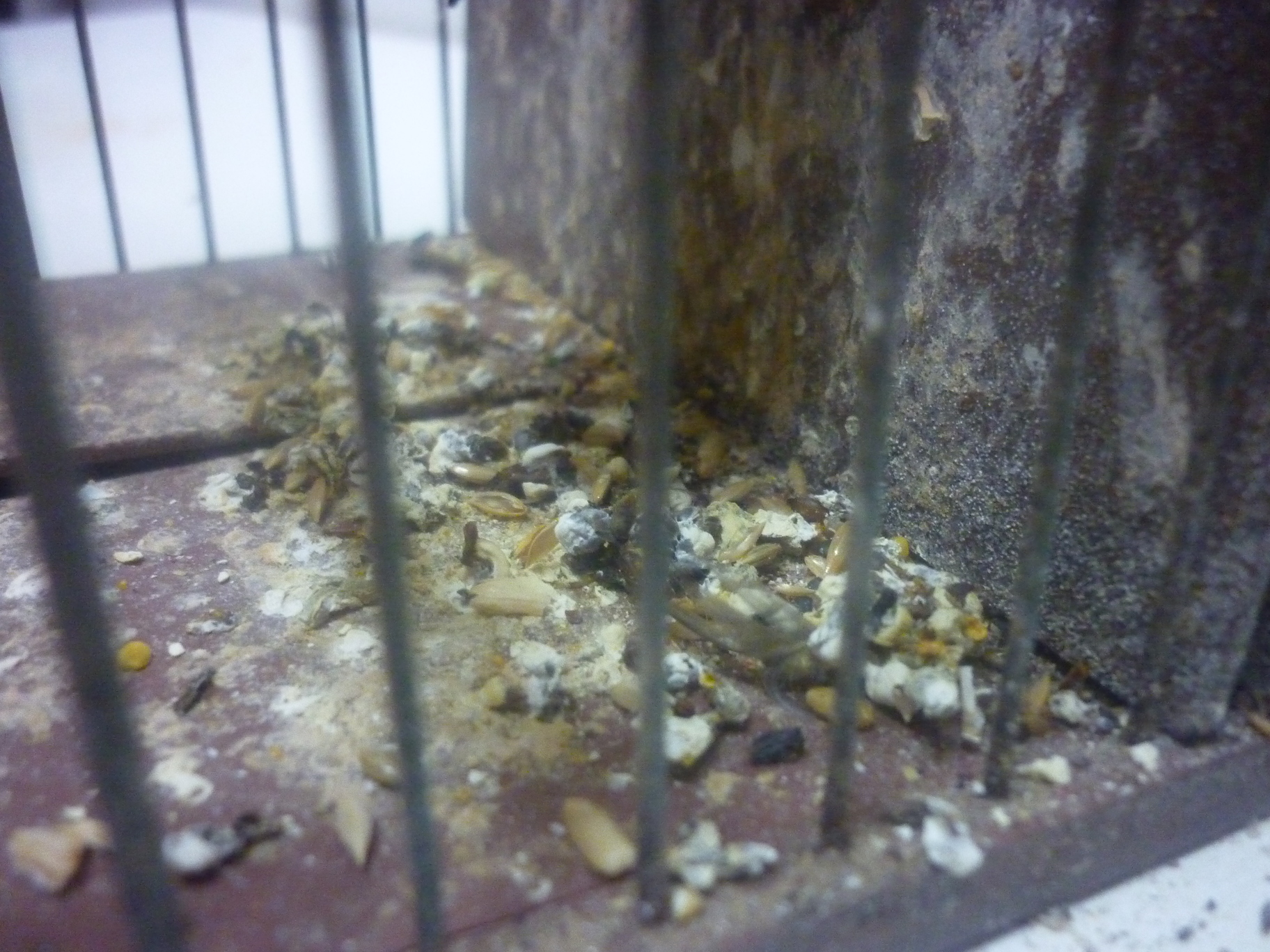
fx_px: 1211
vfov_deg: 42.9
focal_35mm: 33
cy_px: 476
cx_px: 635
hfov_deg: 55.4
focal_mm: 5.5
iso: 800
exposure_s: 1/13
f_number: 2.8
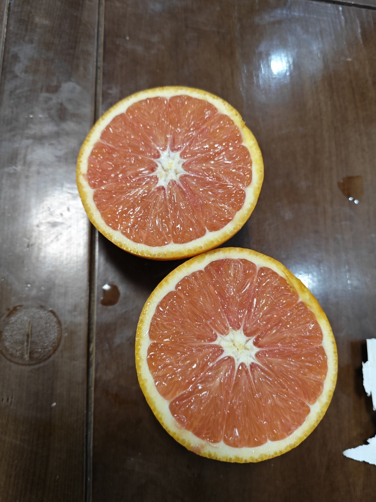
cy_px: 251
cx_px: 188
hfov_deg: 58.9
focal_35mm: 23
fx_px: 333
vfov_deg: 73.9
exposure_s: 1/60
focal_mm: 5.43
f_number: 1.8
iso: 320
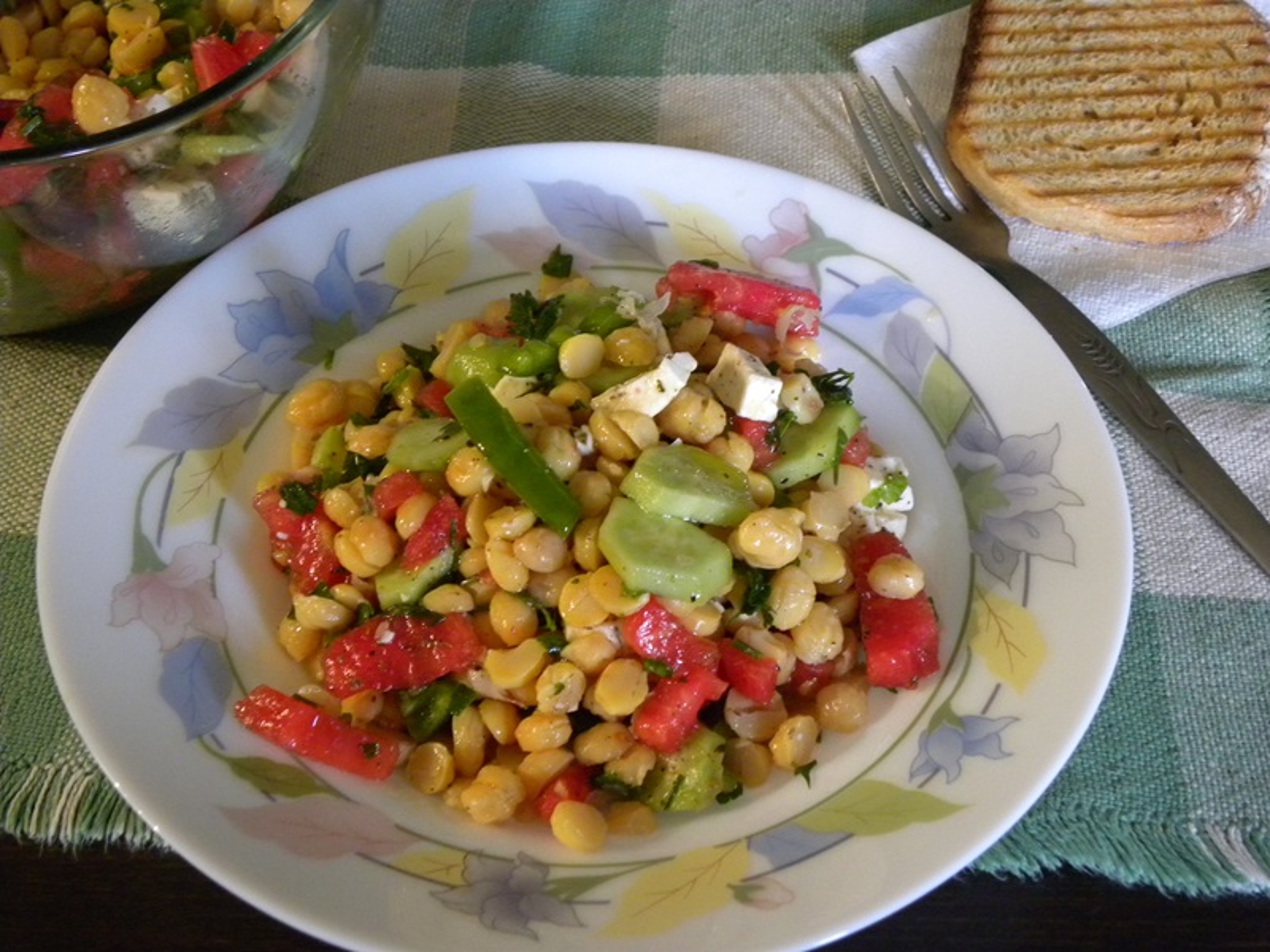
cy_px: 476
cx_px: 635
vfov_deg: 28.0
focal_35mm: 52
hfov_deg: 36.8
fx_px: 1908
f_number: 3.5
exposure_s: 1/21.8
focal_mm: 9.2
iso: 400
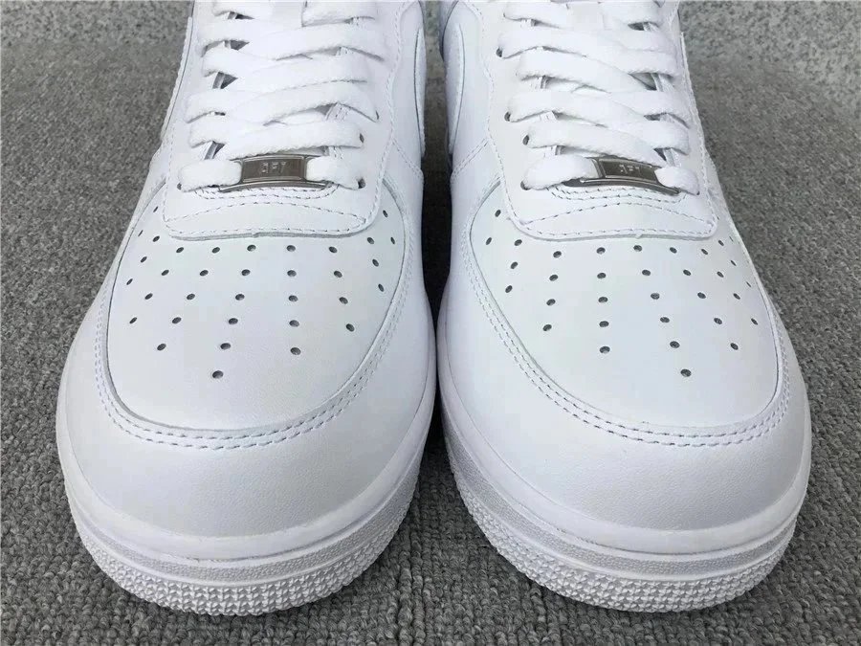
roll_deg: -2.4
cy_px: 323
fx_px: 771
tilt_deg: -33.2
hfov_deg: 58.4
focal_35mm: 31
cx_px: 430
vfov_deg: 45.4
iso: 25
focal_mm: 3.3
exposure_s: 1/106
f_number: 2.4
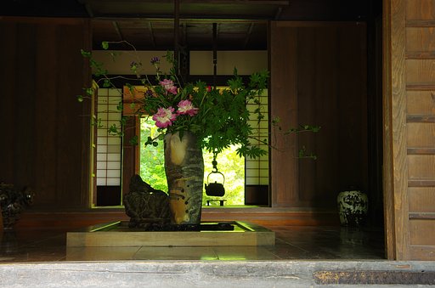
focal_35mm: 54
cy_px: 144
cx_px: 218
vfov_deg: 24.9
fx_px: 651
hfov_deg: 36.9
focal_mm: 36
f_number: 6.3
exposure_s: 1.3
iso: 160
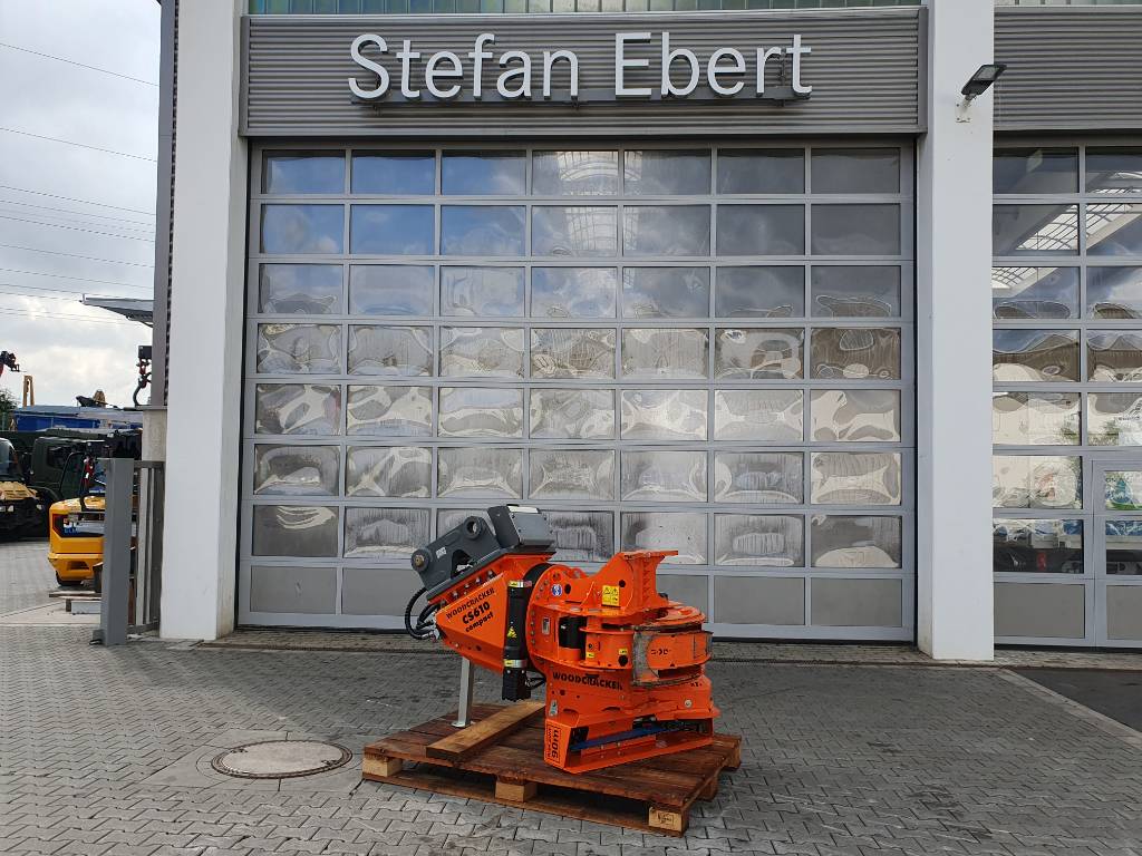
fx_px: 858
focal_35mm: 26
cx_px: 571
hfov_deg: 67.3
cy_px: 428
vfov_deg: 53.1
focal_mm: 4.32
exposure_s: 1/708
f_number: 2.4
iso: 50
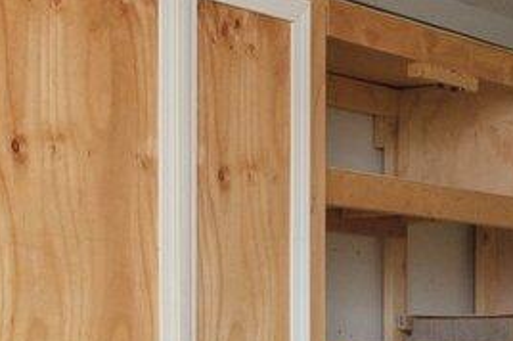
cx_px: 199
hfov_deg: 19.1
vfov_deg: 12.5
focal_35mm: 107
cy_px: 383
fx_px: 1523
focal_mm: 14
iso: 500
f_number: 9
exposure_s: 1/30
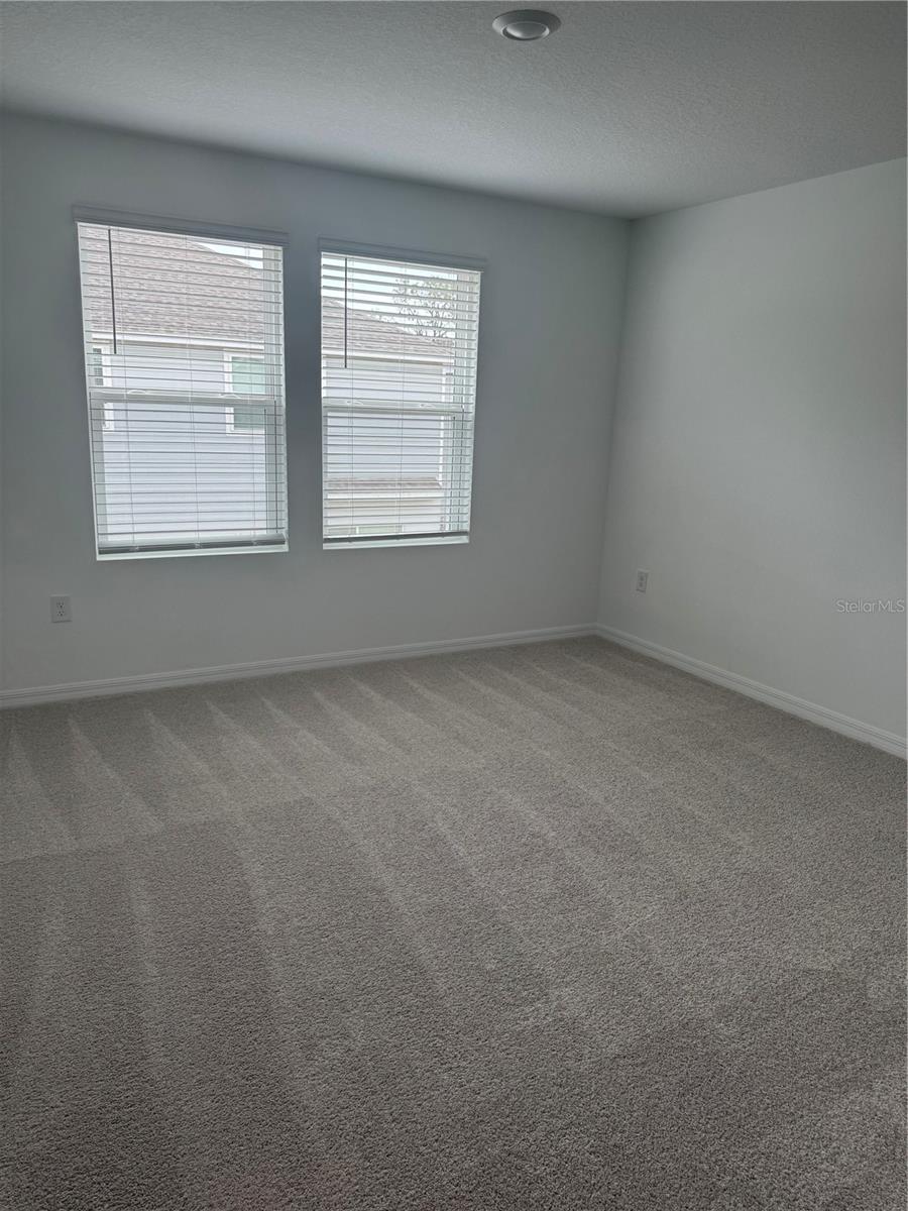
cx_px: 454
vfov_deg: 71.6
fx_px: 839
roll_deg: -3.1
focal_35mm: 24
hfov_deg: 56.8
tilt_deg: -14.0
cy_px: 606
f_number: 1.78
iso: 64
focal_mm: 6.76
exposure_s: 1/194
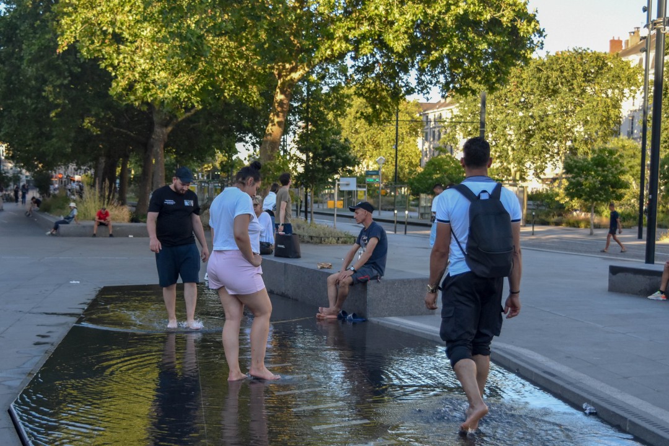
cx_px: 334
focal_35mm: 44
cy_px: 223
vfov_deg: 30.8
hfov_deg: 45.0
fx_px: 808
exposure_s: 1/1000
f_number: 4.2
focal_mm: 29
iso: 800
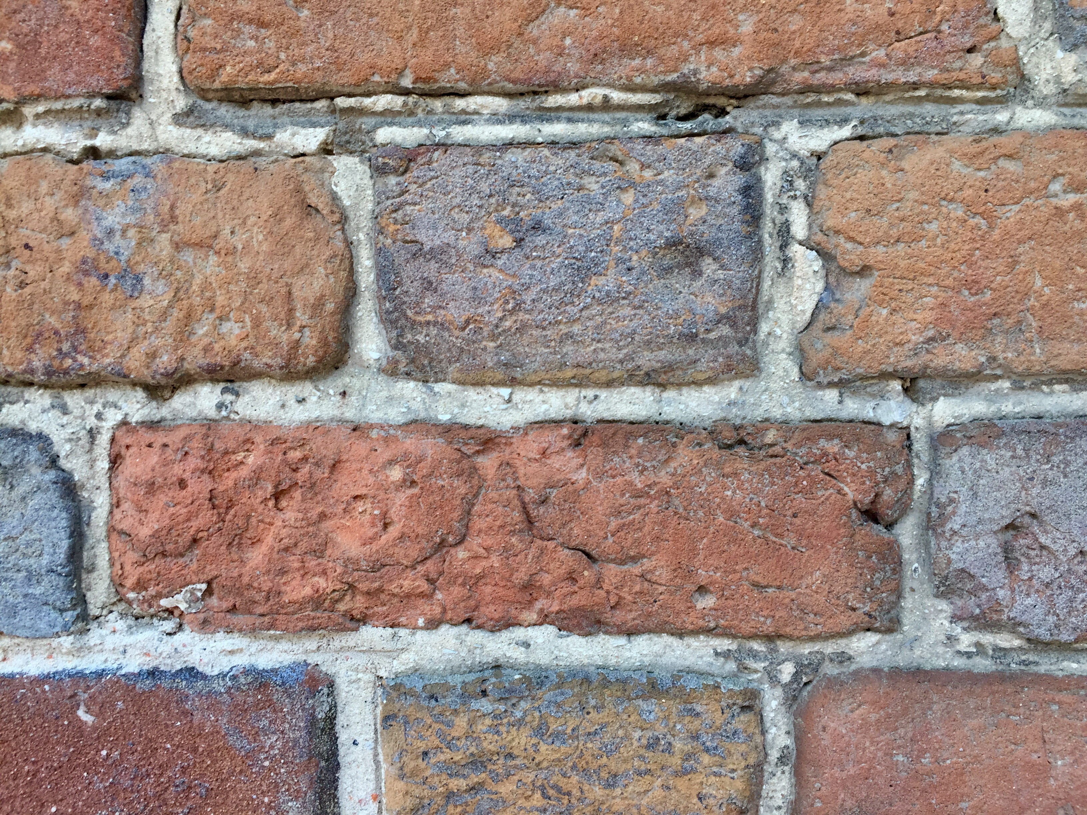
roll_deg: +0.1
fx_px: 911
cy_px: 408
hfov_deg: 61.7
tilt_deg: -7.1
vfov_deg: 48.2
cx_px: 544
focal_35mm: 29
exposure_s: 1/173
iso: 32
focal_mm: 4.15
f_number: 2.2
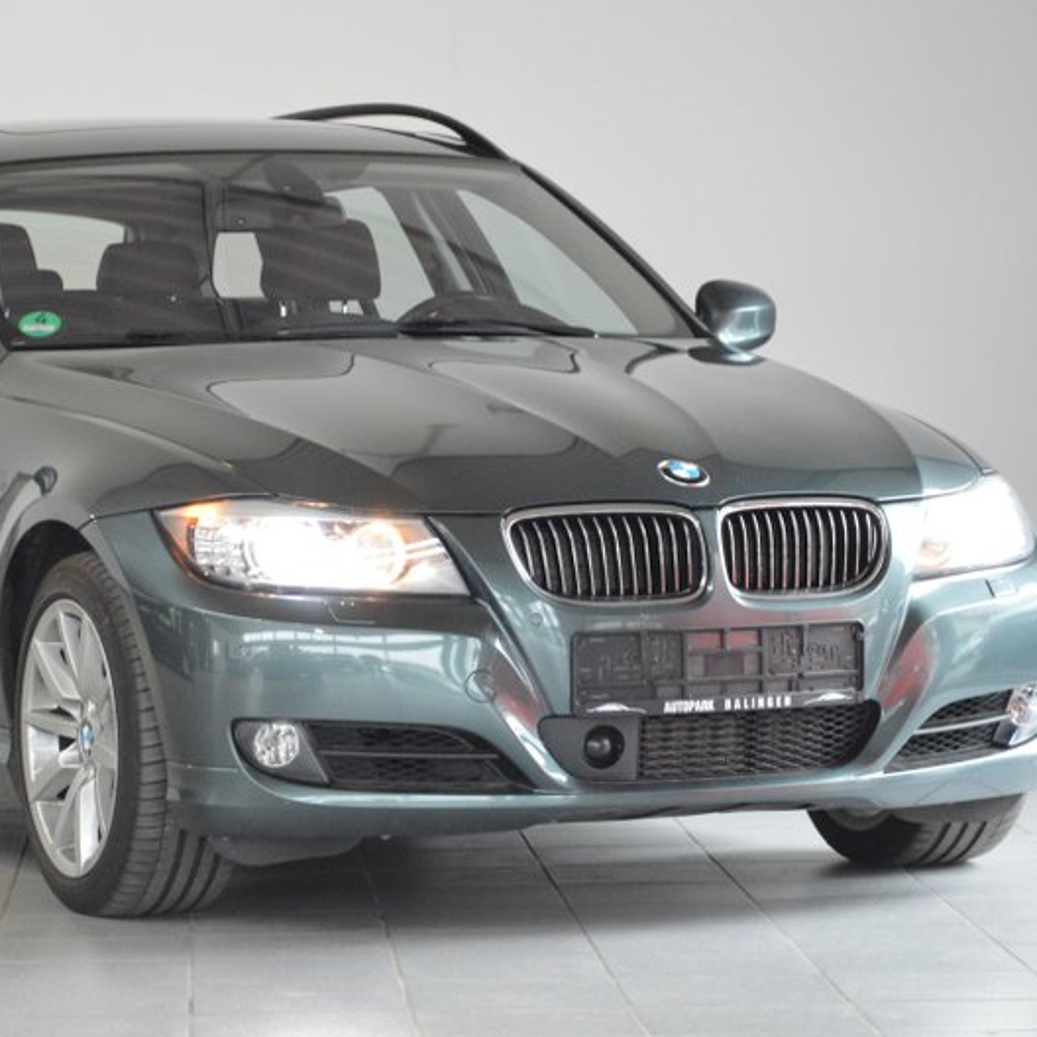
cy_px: 520
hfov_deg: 12.1
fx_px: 4902
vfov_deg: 12.1
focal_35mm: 145
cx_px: 340
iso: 2200
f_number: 5.3
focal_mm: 75
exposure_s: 1/60
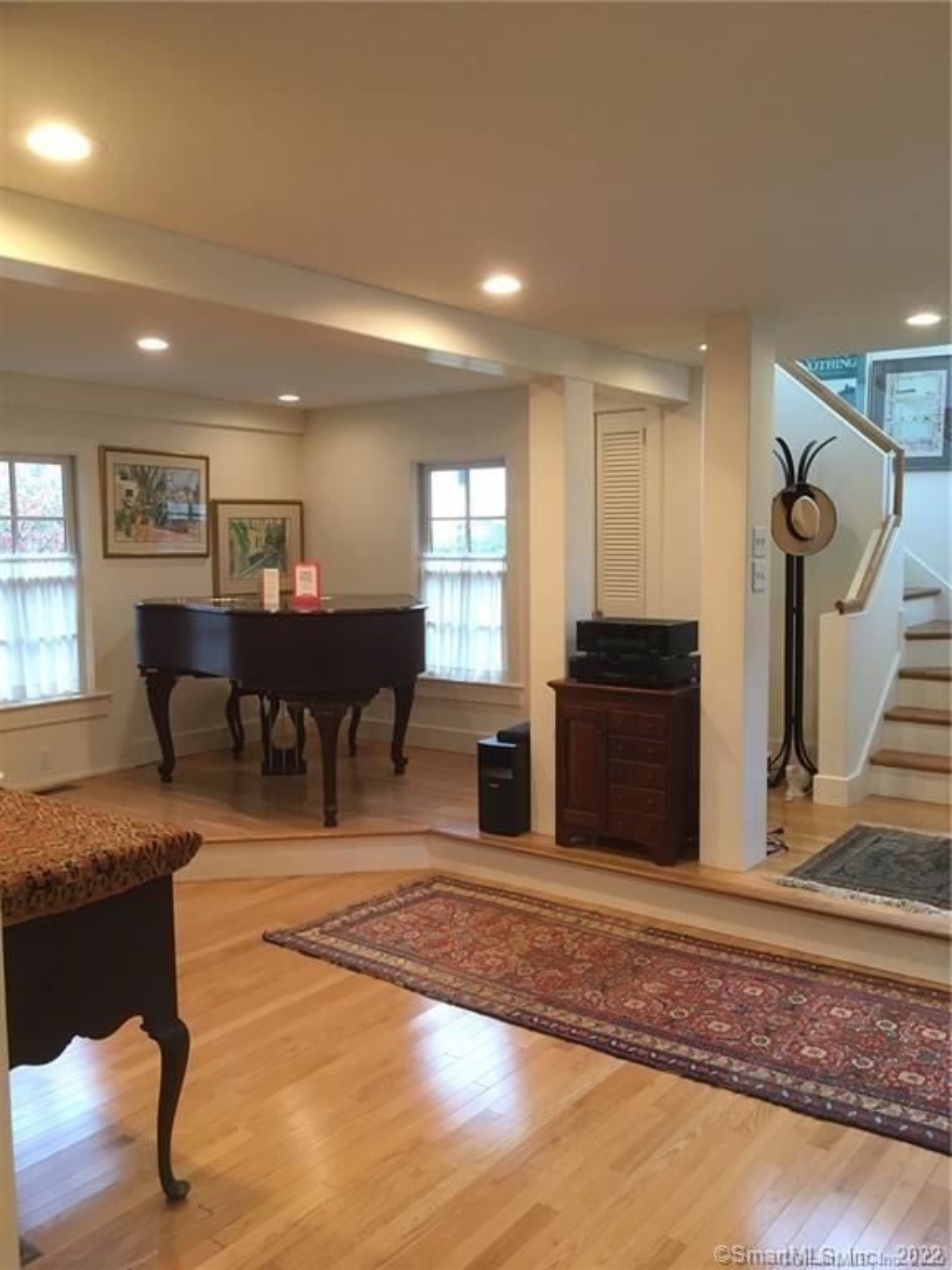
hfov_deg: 48.2
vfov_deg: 61.7
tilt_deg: -6.2
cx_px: 476
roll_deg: +1.1
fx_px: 1063
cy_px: 635
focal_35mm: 29
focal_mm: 4.15
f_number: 2.2
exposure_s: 1/30
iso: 80
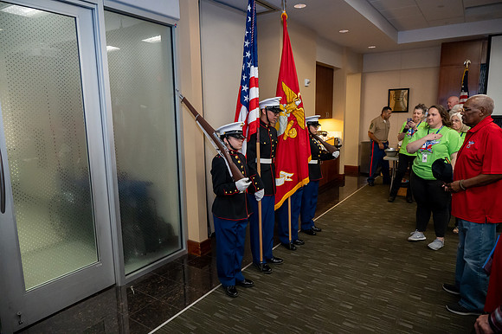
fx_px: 334
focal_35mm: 24
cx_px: 251
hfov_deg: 73.8
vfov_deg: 53.1
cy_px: 167
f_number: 5
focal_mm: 24
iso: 8000
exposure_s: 1/160
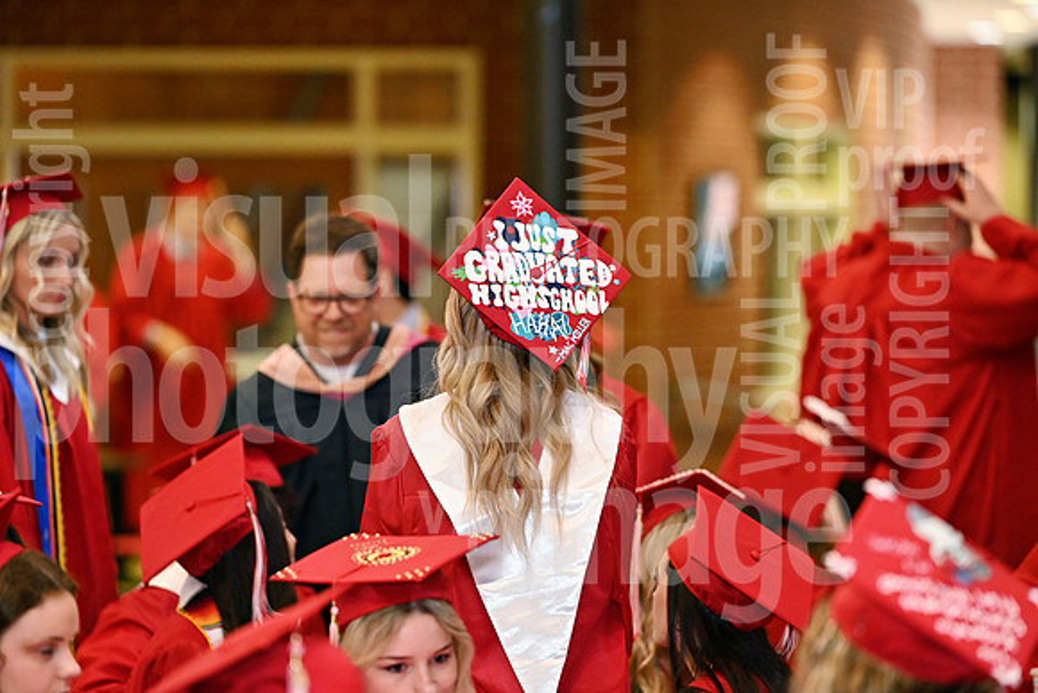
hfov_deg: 10.3
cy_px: 346
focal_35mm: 200
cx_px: 519
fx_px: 5768
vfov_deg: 6.9
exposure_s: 1/125
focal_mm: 200
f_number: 3.5
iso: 3200
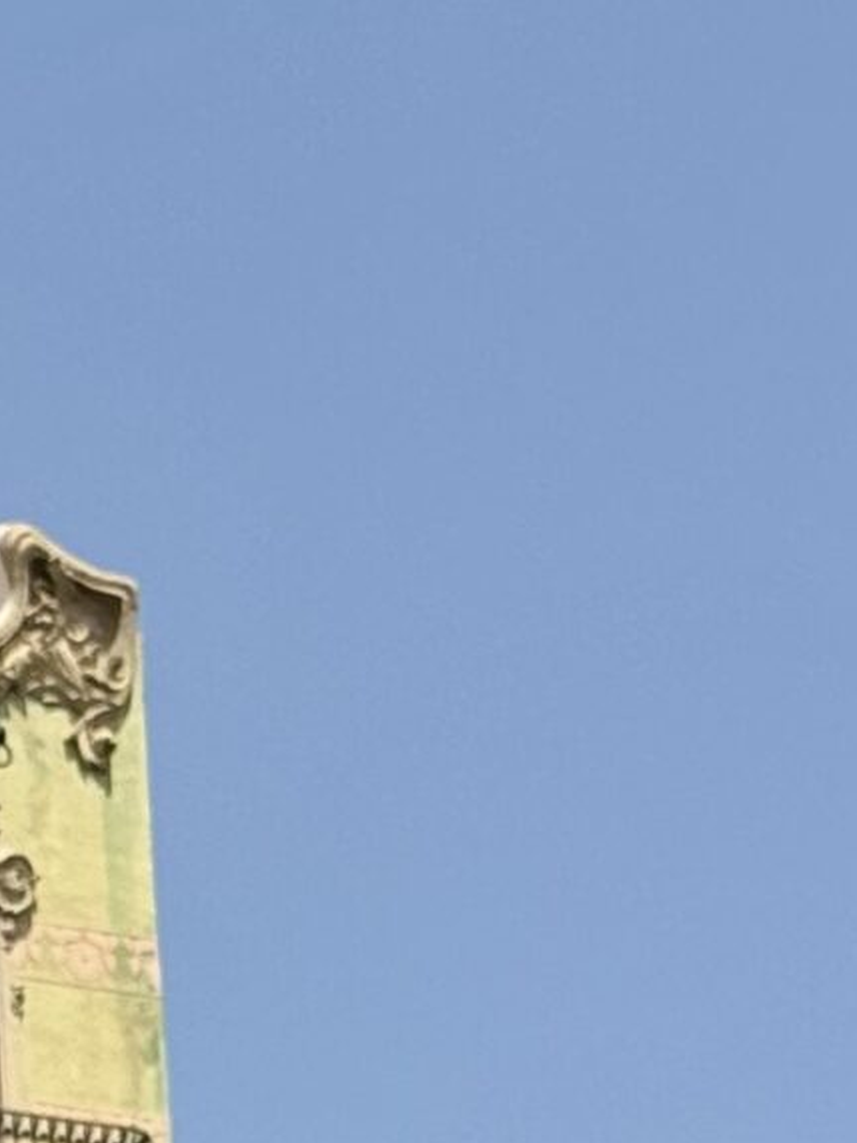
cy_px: 1790
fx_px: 7097
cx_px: -1648
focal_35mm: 215
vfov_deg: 8.9
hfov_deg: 6.4
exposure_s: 1/4975
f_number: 1.78
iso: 64
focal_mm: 6.76
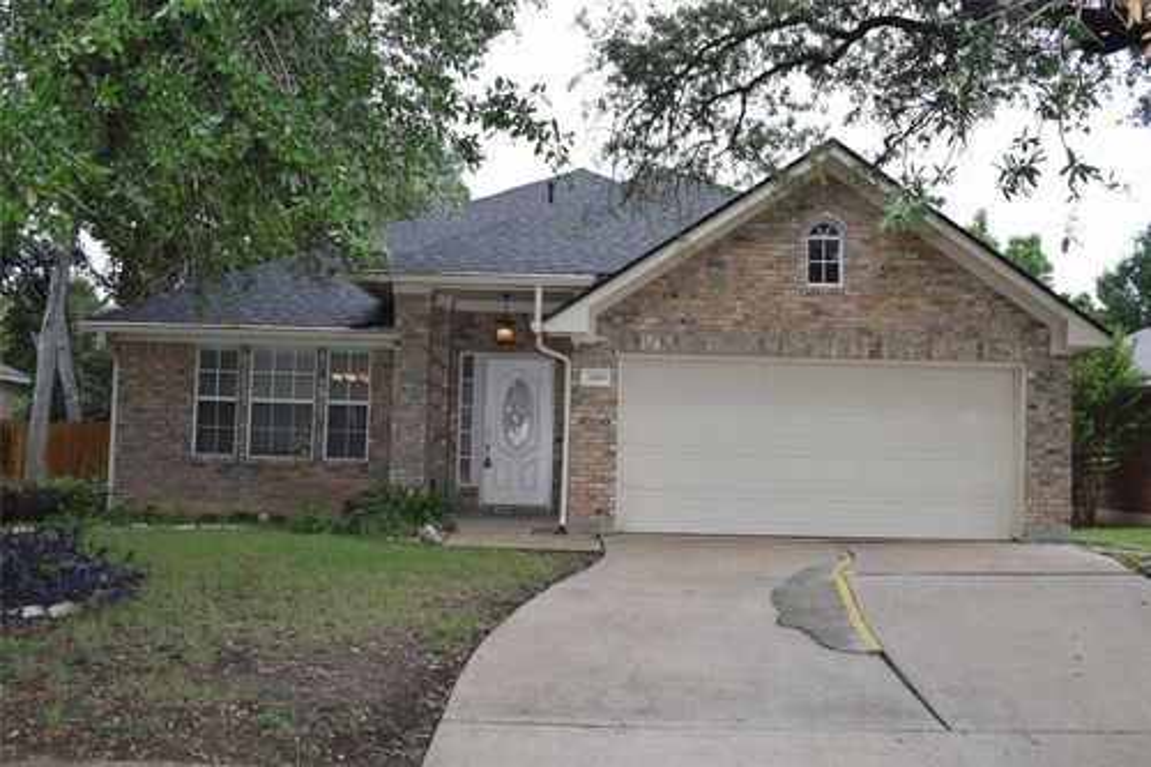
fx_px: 1151
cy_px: 384
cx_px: 576
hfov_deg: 53.1
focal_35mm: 36
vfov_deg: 36.8
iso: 250
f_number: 8
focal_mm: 24
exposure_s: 1/250
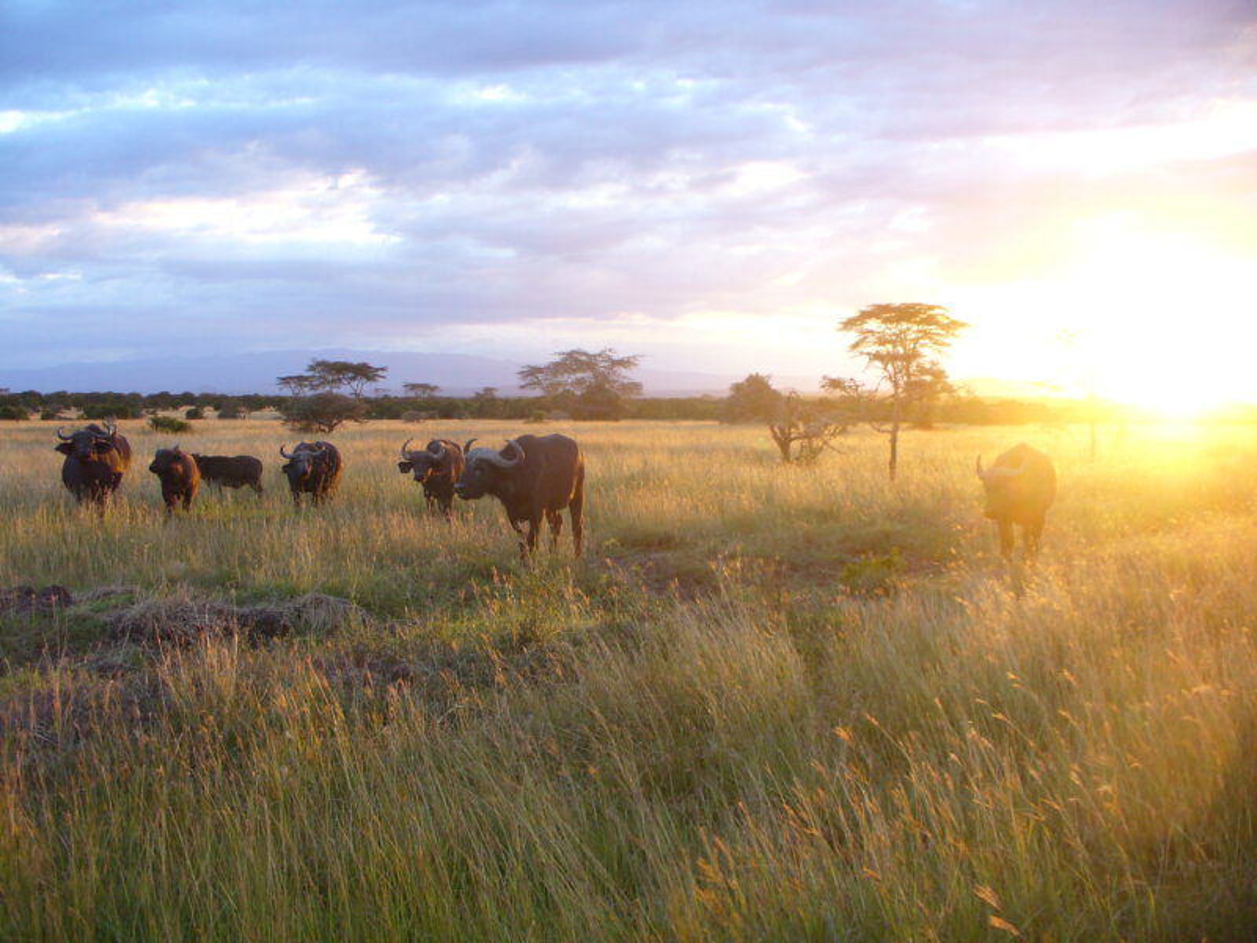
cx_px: 628
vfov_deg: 38.7
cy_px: 472
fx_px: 1344
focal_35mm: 37
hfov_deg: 50.1
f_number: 2.8
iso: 80
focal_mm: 6.1
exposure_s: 1/50
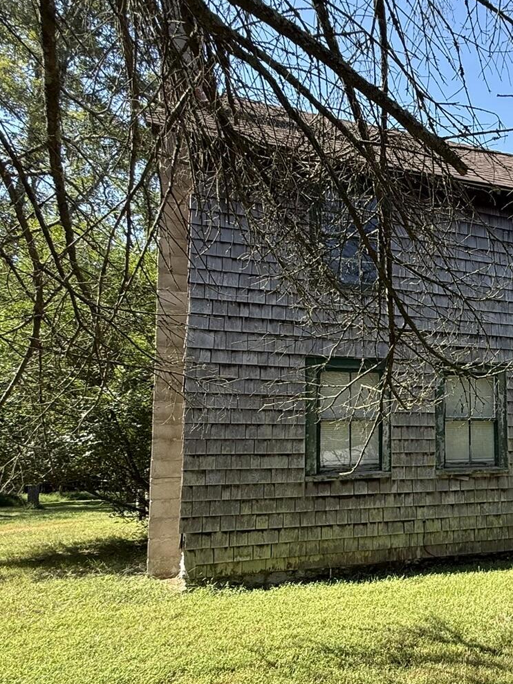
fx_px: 573
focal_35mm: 29
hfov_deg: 40.0
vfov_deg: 61.1
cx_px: 552
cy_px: 413
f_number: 2.2
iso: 64
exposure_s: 1/408
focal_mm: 2.22
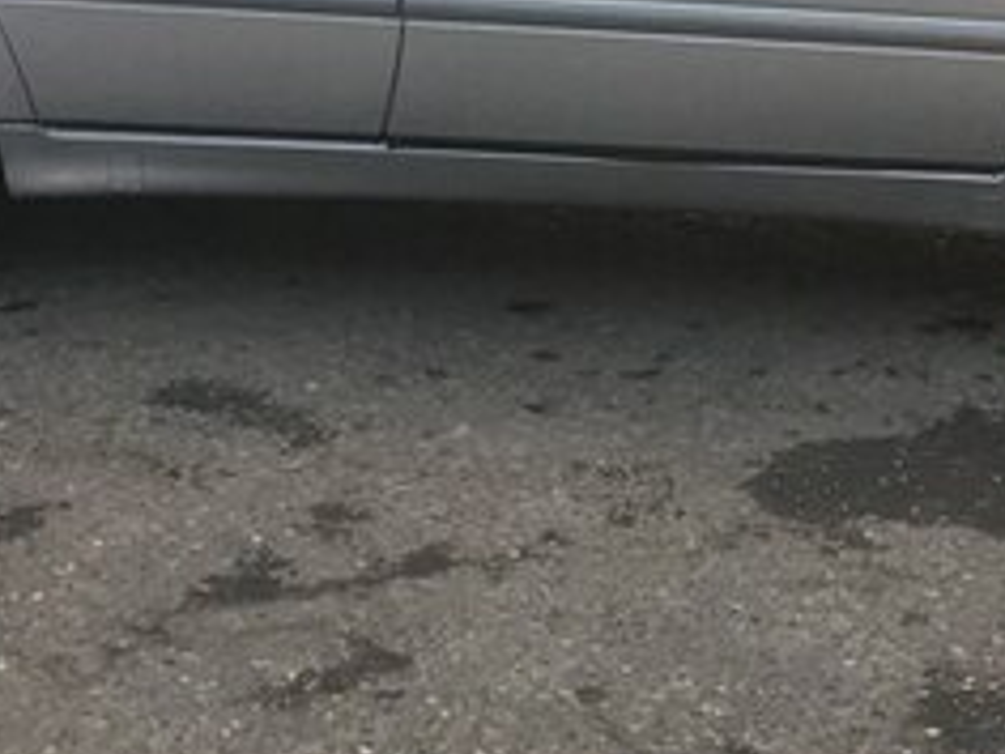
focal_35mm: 81
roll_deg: -0.4
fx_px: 2352
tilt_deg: -6.6
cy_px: -173
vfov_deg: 17.3
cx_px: 558
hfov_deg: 24.1
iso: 32
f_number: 2.2
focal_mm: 4.15
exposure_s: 1/33
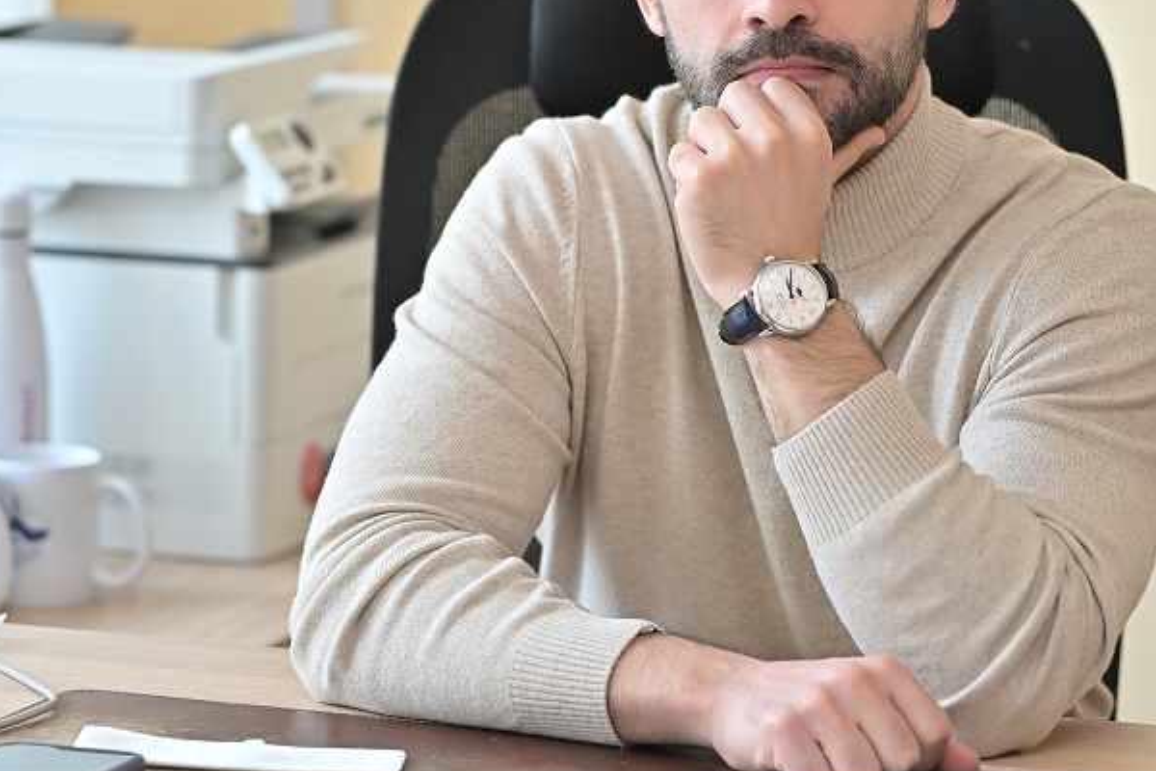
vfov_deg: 8.6
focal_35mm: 160
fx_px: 5137
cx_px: 644
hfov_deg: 12.8
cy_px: 222
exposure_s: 1/200
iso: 500
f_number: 2.8
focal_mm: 93
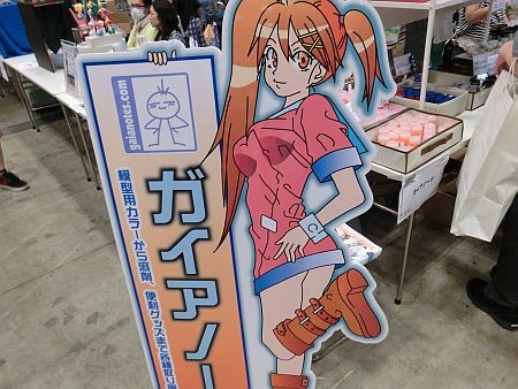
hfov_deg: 63.4
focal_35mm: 28
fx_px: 419
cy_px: 194
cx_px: 259
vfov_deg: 49.8
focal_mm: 5
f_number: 3
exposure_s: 1/60
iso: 500
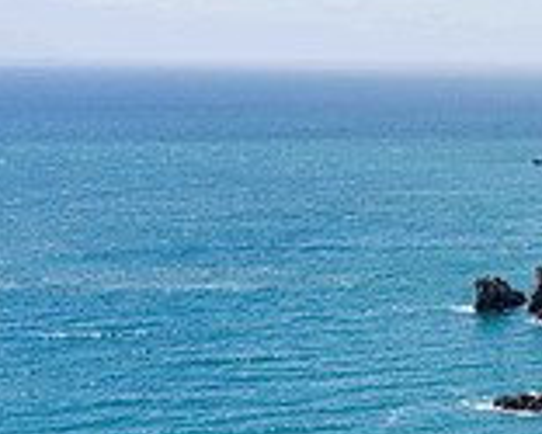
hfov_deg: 13.8
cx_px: 997
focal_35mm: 123
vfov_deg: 12.4
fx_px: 1974
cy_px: 404
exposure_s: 1/250
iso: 100
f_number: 8
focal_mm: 34
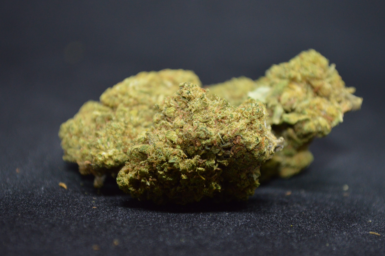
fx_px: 914
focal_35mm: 86
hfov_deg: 23.8
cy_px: 132
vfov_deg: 15.9
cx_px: 189
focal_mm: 55
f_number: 5.6
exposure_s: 1/60
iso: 1250
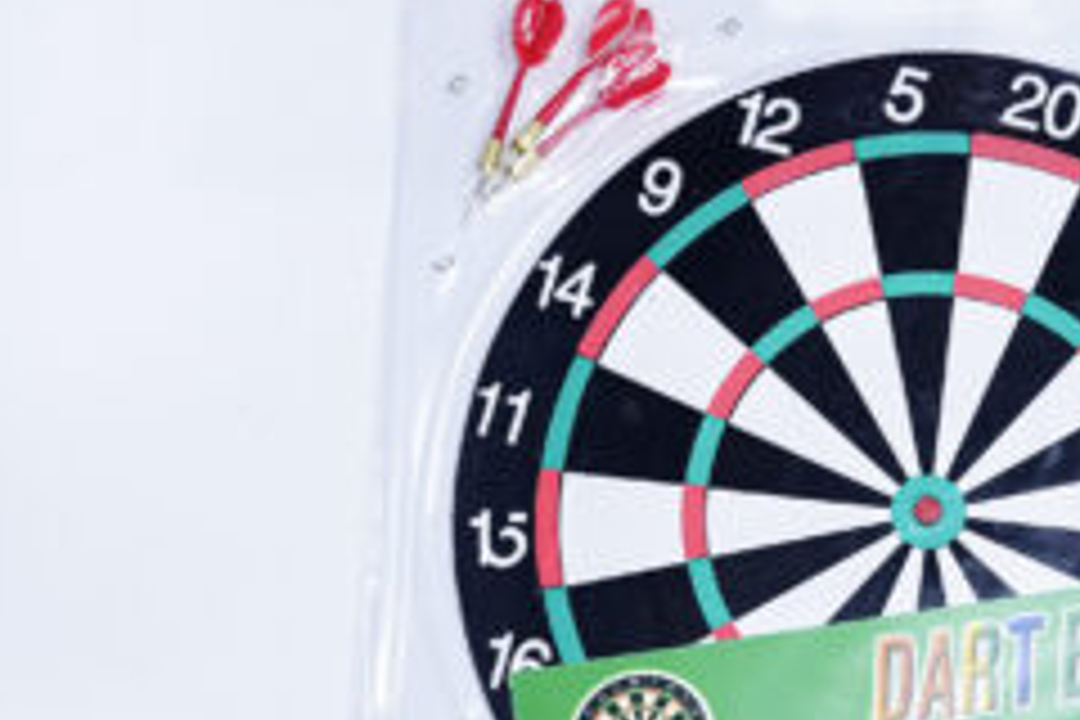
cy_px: 475
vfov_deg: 17.7
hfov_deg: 25.8
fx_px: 2310
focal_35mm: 77
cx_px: 882
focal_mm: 43
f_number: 9
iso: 3200
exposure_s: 1/160
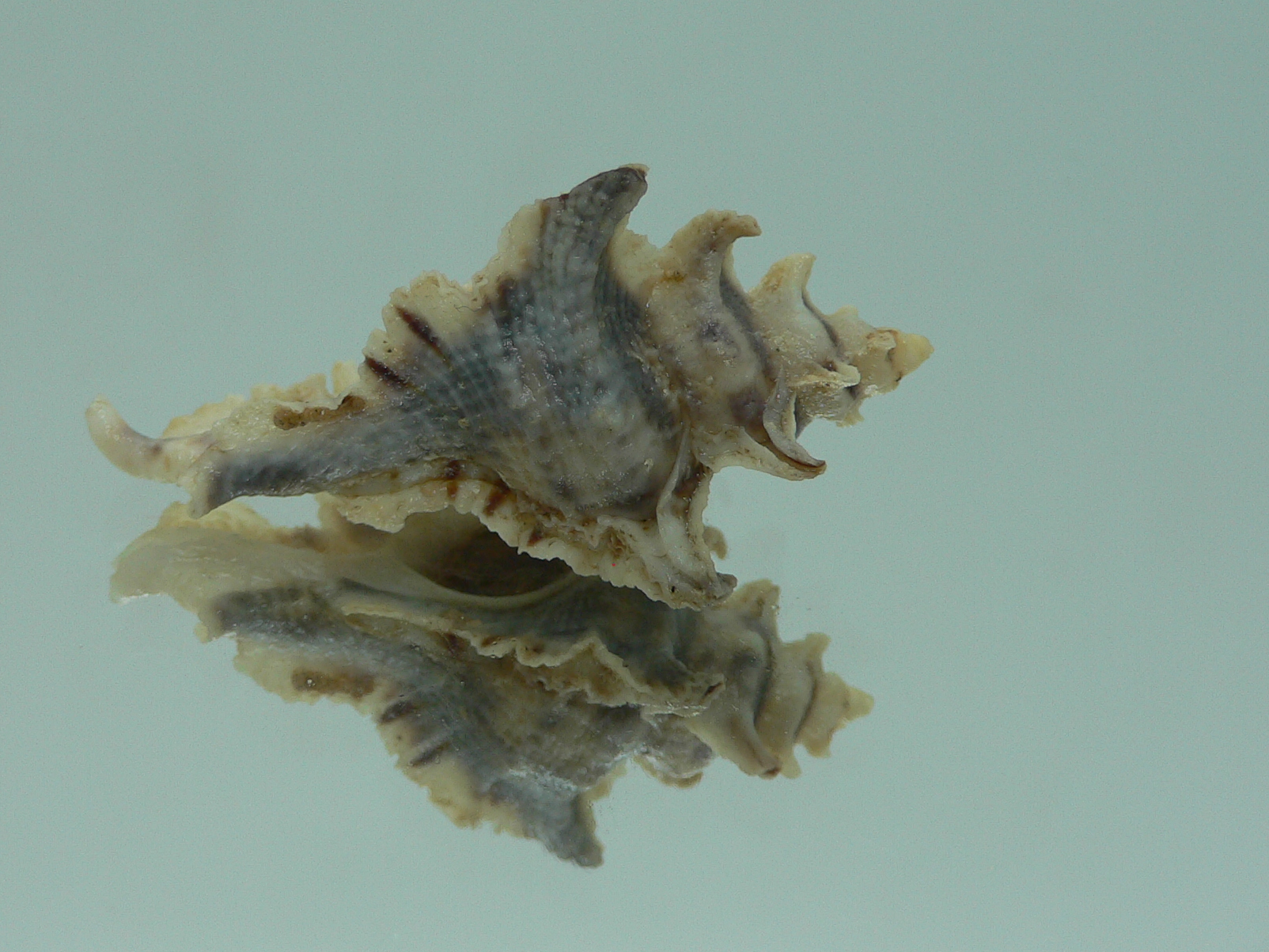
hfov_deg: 42.8
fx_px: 1613
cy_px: 447
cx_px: 525
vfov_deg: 32.9
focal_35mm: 44
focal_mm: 4.6
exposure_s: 1/60
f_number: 2.8
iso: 80
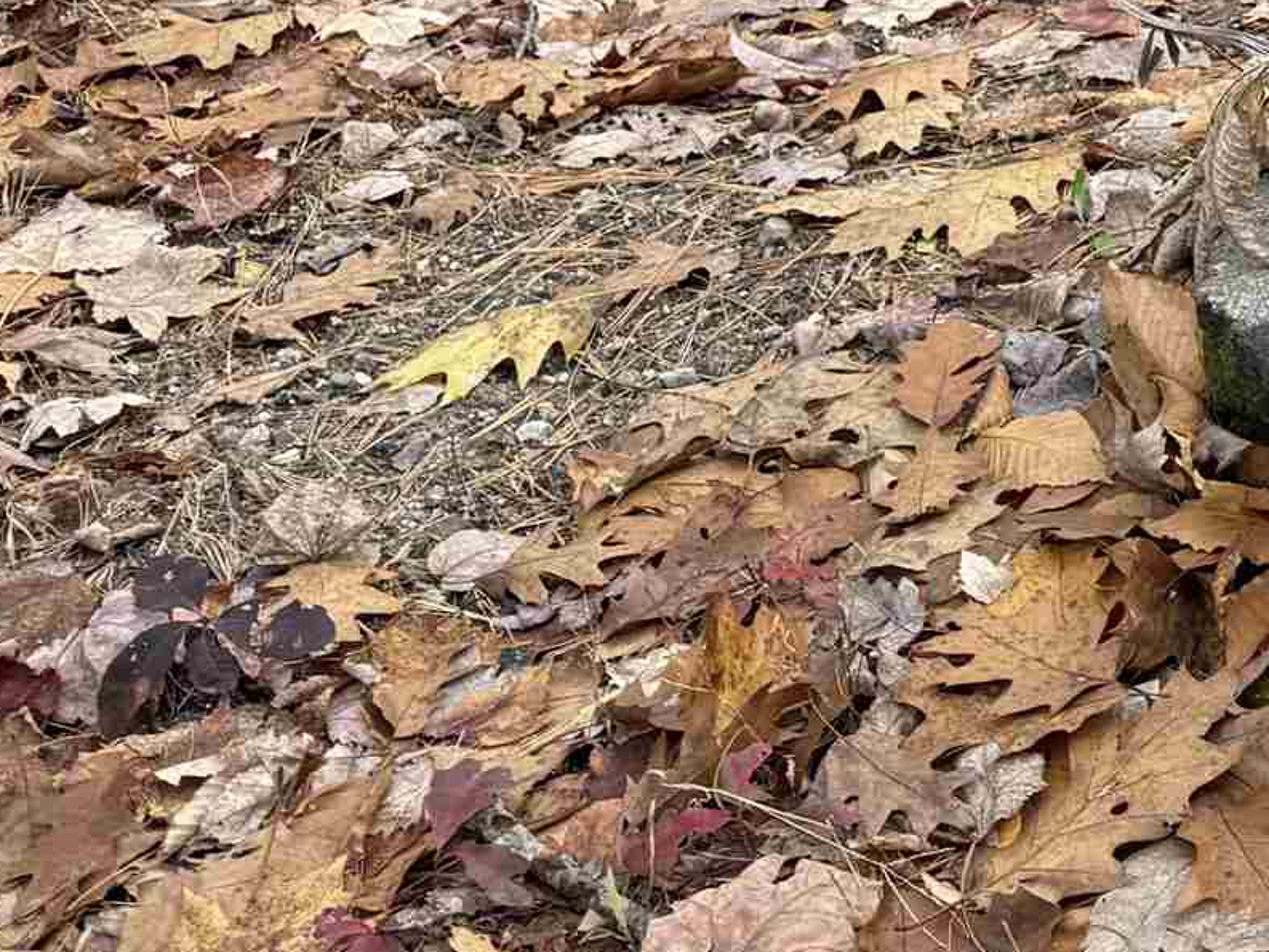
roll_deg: +0.6
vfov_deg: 15.2
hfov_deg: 17.1
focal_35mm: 93
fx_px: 3410
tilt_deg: -14.6
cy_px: -266
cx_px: 2319
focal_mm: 6.76
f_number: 1.78
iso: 80
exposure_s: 1/637
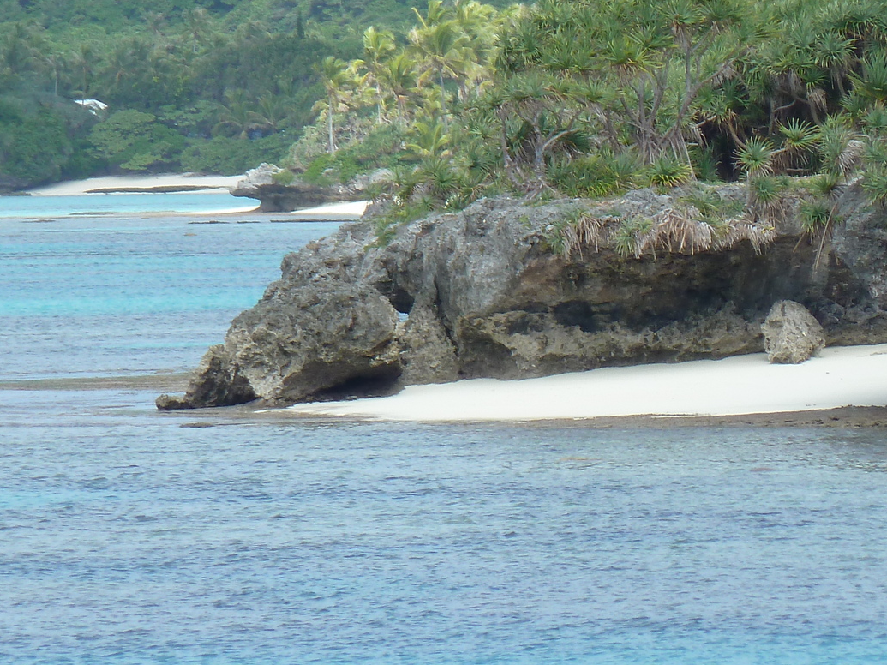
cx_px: 529
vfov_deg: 2.4
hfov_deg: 3.2
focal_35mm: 617
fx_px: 15808
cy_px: 251
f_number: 4.9
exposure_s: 1/250
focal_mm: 49.2
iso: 80
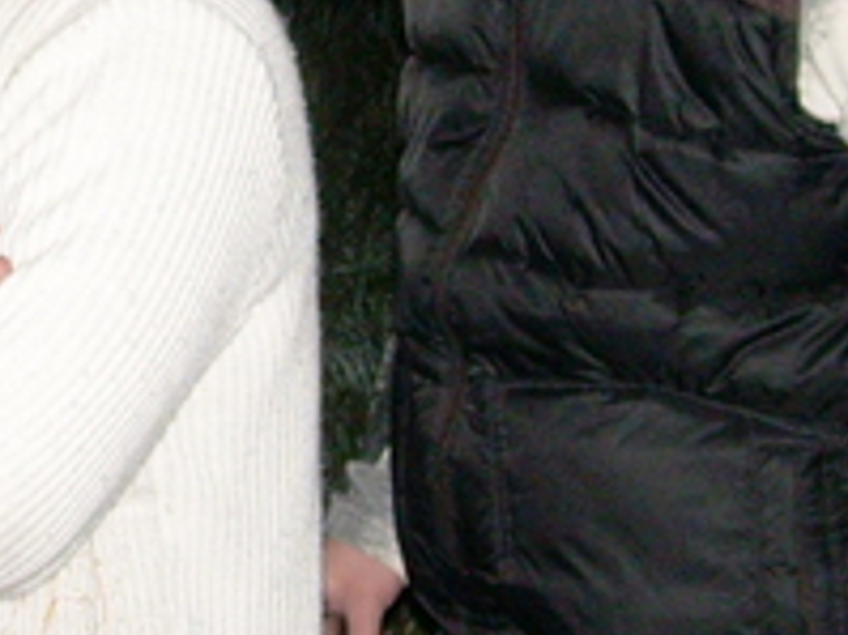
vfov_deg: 9.5
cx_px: 30
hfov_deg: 12.8
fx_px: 3746
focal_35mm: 153
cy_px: -222
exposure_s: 1
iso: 200
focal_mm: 6.3
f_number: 2.8
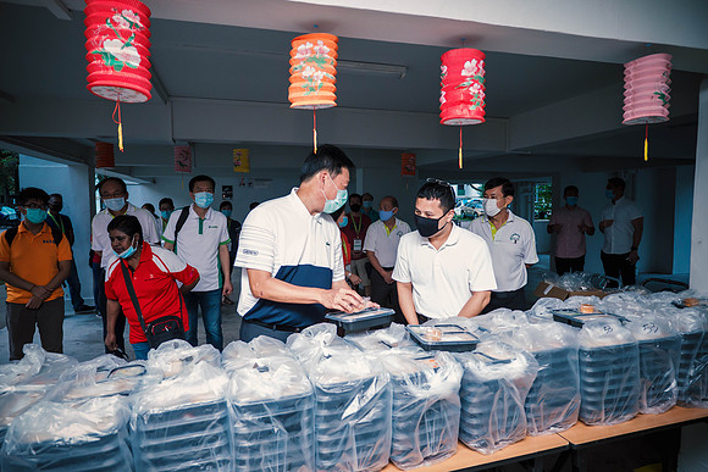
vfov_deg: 55.4
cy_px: 236
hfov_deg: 76.4
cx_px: 354
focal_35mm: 23
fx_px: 450
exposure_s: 1/125
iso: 1250
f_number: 1.8
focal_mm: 11
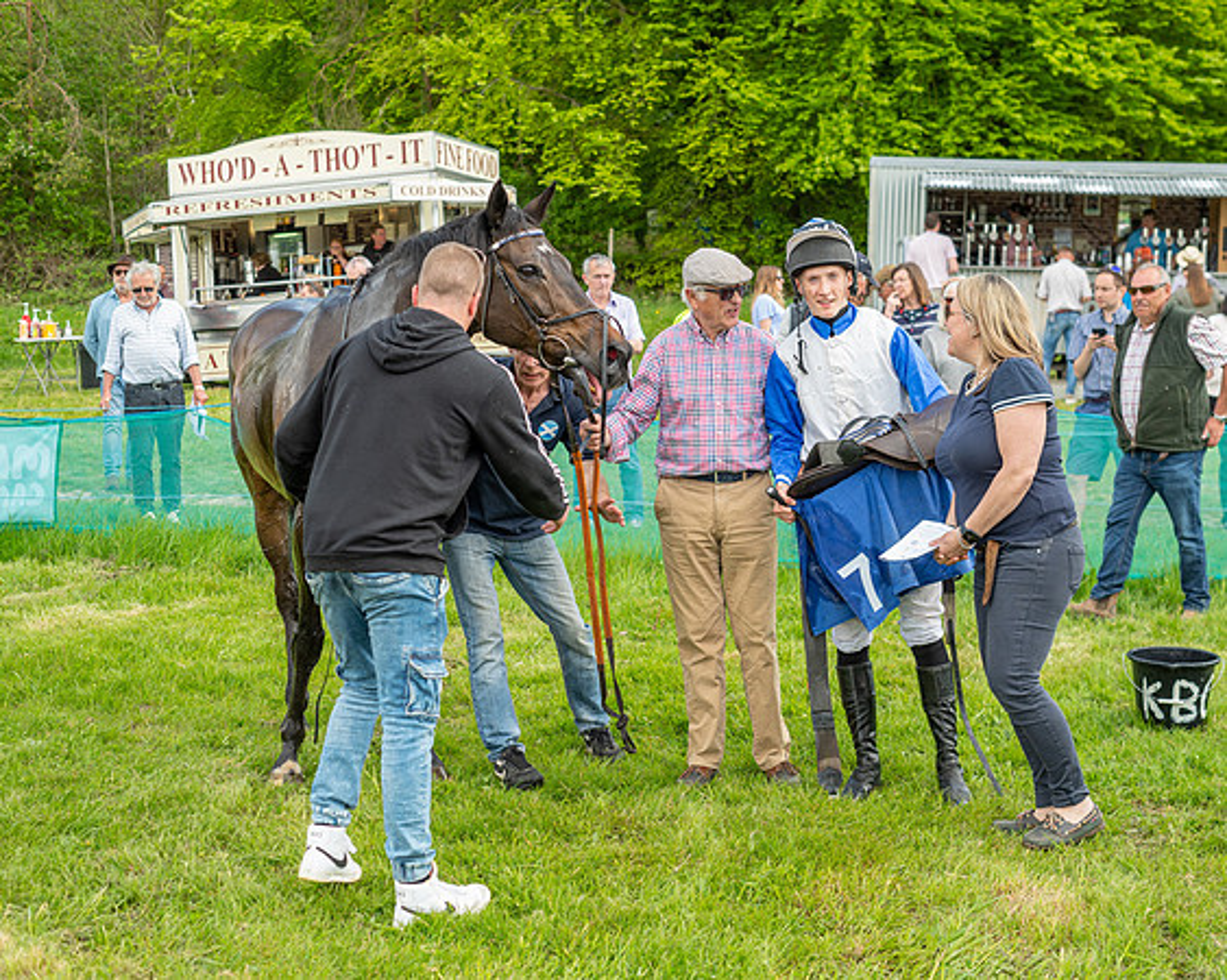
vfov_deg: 26.9
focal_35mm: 56
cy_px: 490
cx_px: 642
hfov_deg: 33.4
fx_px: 2047
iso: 200
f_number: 5
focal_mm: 50
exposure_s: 1/320
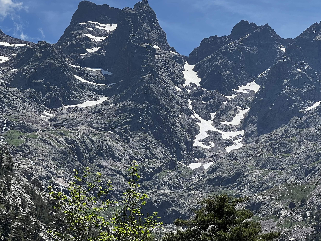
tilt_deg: +16.2
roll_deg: -2.5
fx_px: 1076
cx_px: 144
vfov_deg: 12.8
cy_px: 103
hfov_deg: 17.0
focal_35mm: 116
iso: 32
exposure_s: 1/889
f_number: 2.8
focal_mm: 9
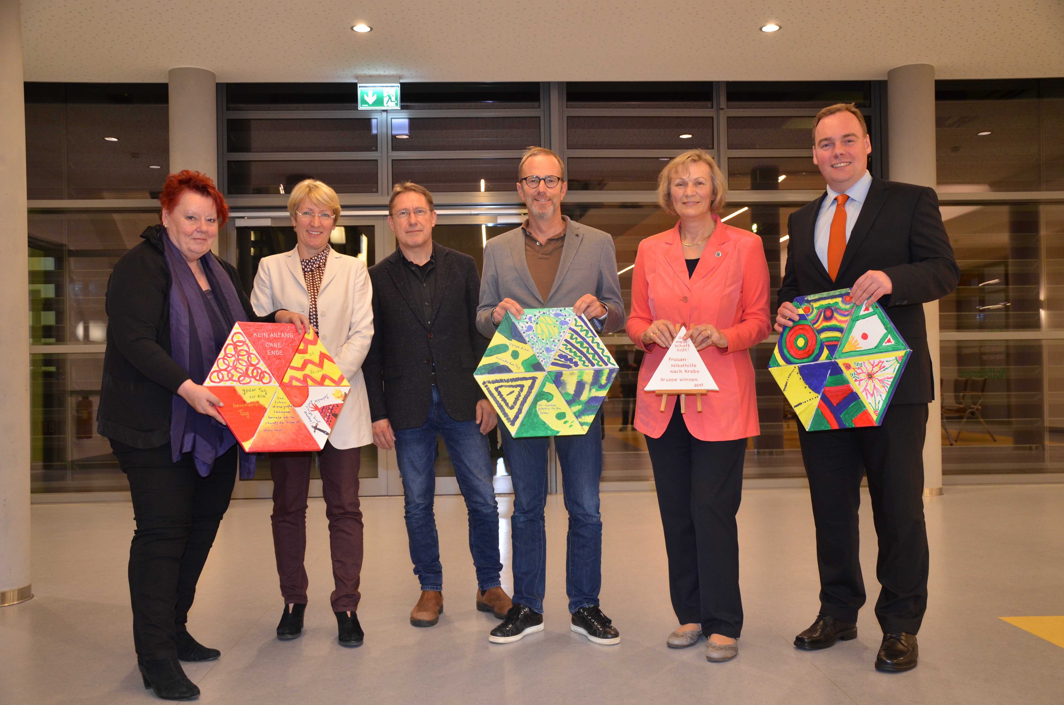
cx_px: 532
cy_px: 352
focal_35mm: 36
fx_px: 1062
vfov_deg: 36.7
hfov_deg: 53.2
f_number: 4
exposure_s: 1/60
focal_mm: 24
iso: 800
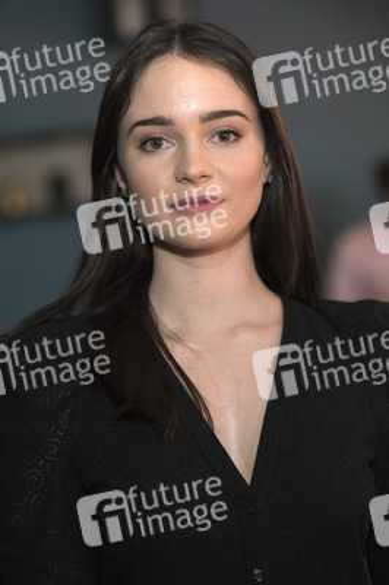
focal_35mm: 100
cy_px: 292
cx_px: 194
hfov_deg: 13.7
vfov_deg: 20.4
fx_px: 1624
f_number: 3.2
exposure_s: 1/400
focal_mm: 100
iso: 1250
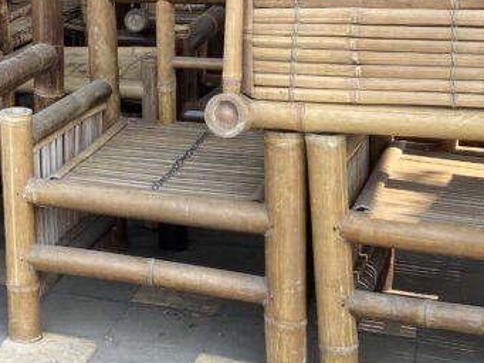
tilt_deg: -7.2
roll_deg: +1.0
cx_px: 3
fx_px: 1091
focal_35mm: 78
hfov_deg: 23.9
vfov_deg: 18.6
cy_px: 28
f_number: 1.8
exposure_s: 1/337
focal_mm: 4.25
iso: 32
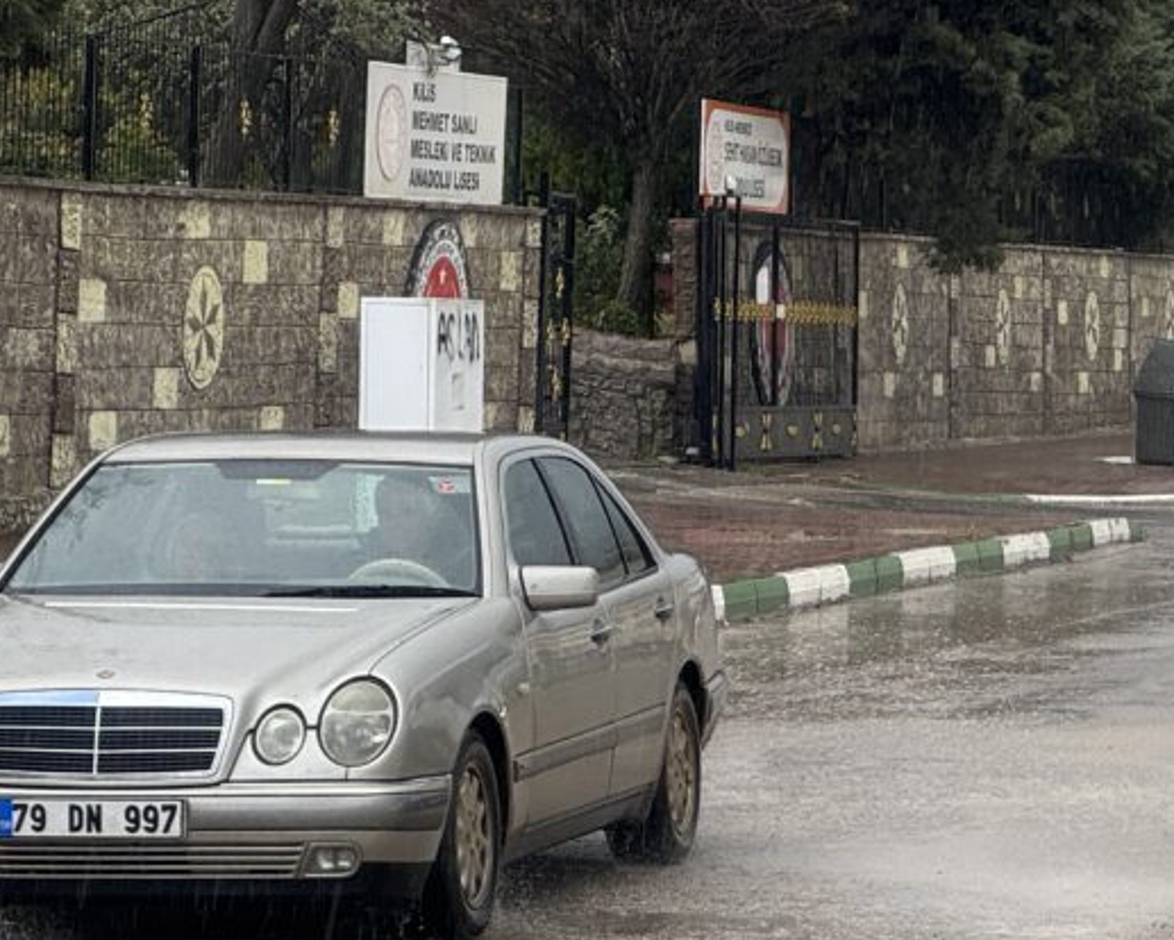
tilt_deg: -2.6
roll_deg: +0.1
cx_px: 1147
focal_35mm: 186
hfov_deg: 10.3
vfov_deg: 8.3
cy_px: 747
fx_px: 6465
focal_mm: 9
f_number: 2.8
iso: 25
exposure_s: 1/225
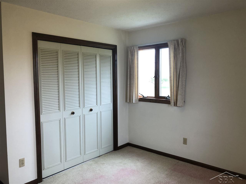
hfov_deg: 63.4
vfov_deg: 49.7
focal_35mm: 28
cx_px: 123
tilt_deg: -3.6
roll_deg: +0.4
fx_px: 199
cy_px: 92
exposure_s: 1/40
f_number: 1.8
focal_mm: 3.99
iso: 25
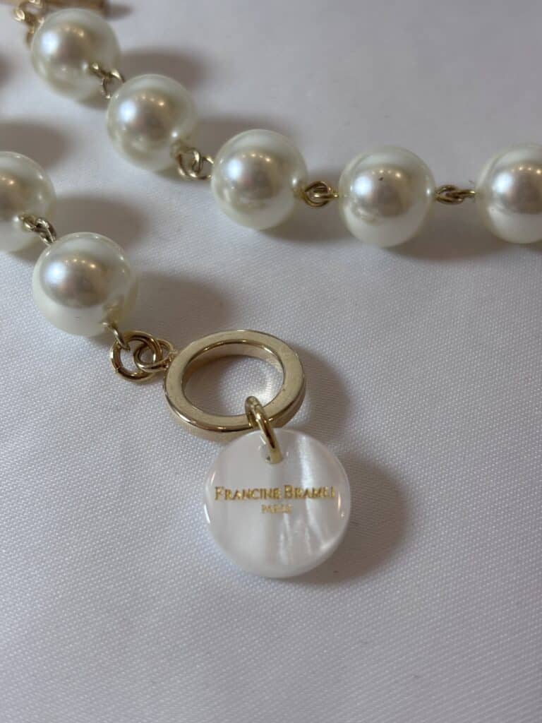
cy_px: 362
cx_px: 271
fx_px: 1086
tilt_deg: -55.8
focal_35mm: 52
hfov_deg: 28.0
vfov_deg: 36.8
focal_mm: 5.96
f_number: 1.6
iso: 25
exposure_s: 1/100
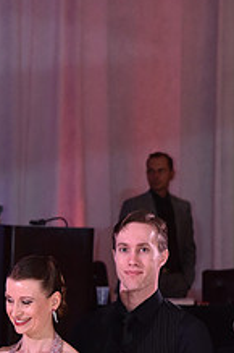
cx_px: 96
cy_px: 447
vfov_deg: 8.9
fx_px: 2236
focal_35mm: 229
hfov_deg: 6.0
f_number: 5
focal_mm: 86
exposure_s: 1/250
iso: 2000
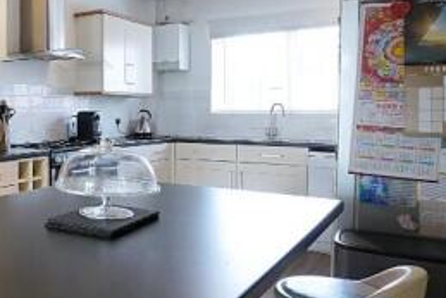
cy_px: 121
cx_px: 13
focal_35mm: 38
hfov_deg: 44.2
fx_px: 471
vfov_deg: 35.0
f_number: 5.6
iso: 400
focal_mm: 10
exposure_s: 1/20
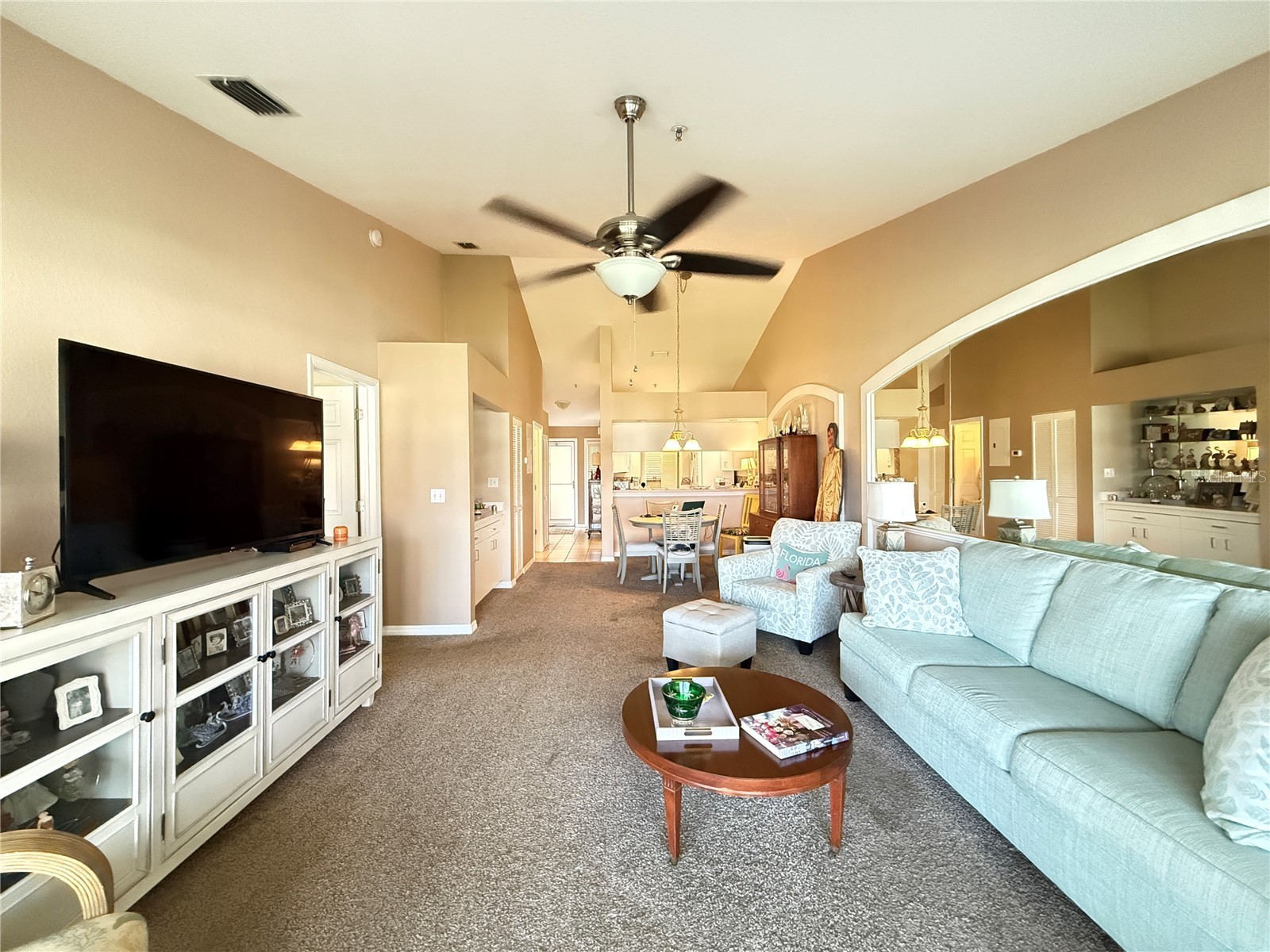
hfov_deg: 102.1
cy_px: 476
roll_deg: +0.0
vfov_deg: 85.7
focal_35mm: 14
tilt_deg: -0.4
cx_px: 635
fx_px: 514
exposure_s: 1/60
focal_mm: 2.22
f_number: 2.2
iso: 1250
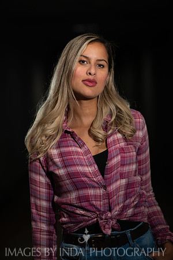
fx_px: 613
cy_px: 130
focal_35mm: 85
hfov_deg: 16.1
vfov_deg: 23.9
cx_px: 86
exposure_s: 1/200
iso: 200
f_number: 1.8
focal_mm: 85
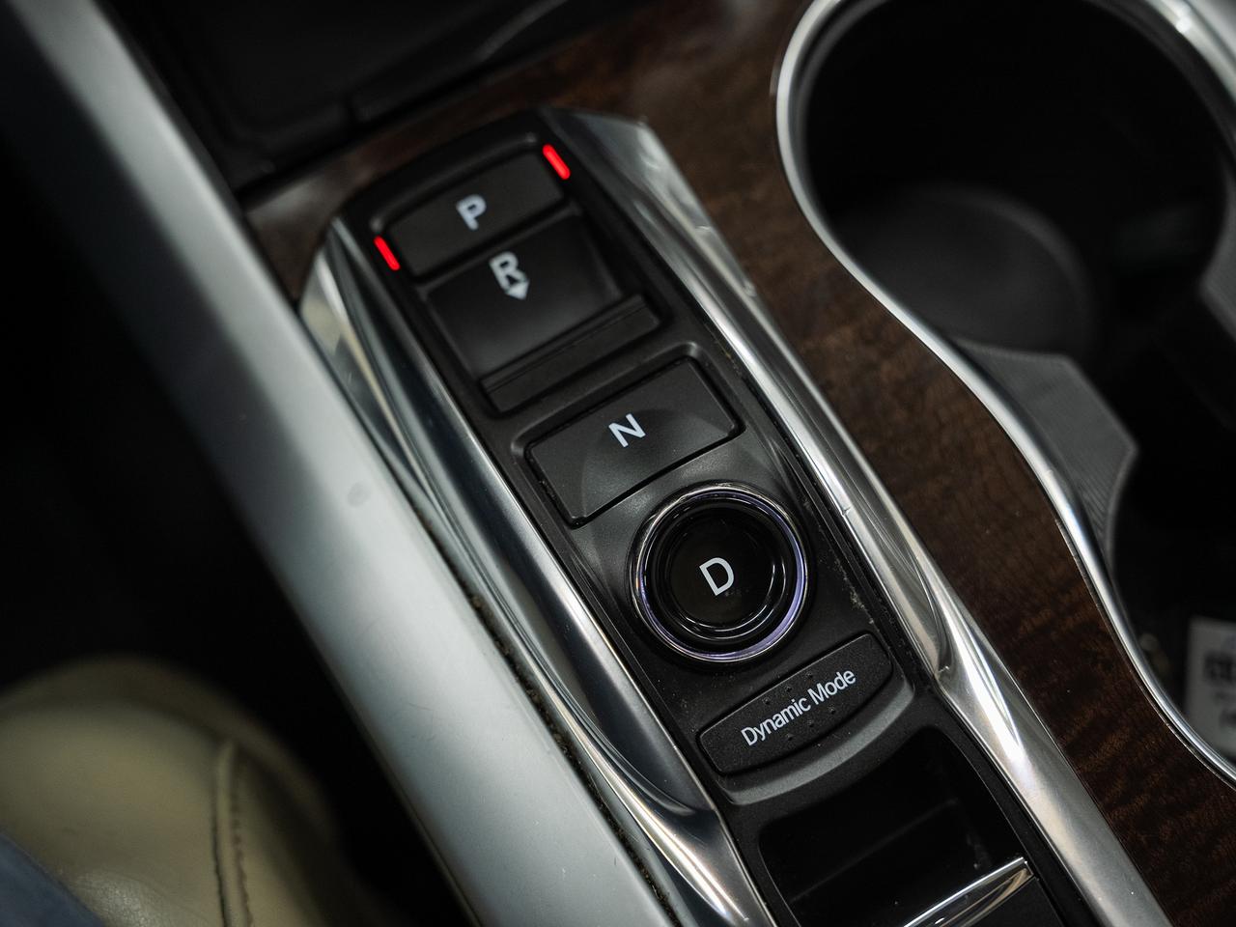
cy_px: 464
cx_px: 618
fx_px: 1502
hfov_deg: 44.7
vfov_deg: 34.3
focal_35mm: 42
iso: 640
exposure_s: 1/50
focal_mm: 38.9
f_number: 3.5
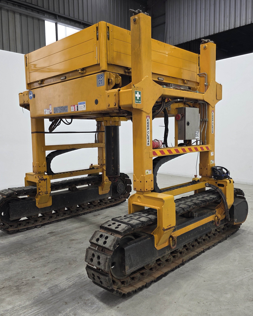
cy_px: 158
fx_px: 281
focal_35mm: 30
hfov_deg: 48.5
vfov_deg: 58.8
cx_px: 133
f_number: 1.7
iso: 80
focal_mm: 6.3
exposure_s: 1/100
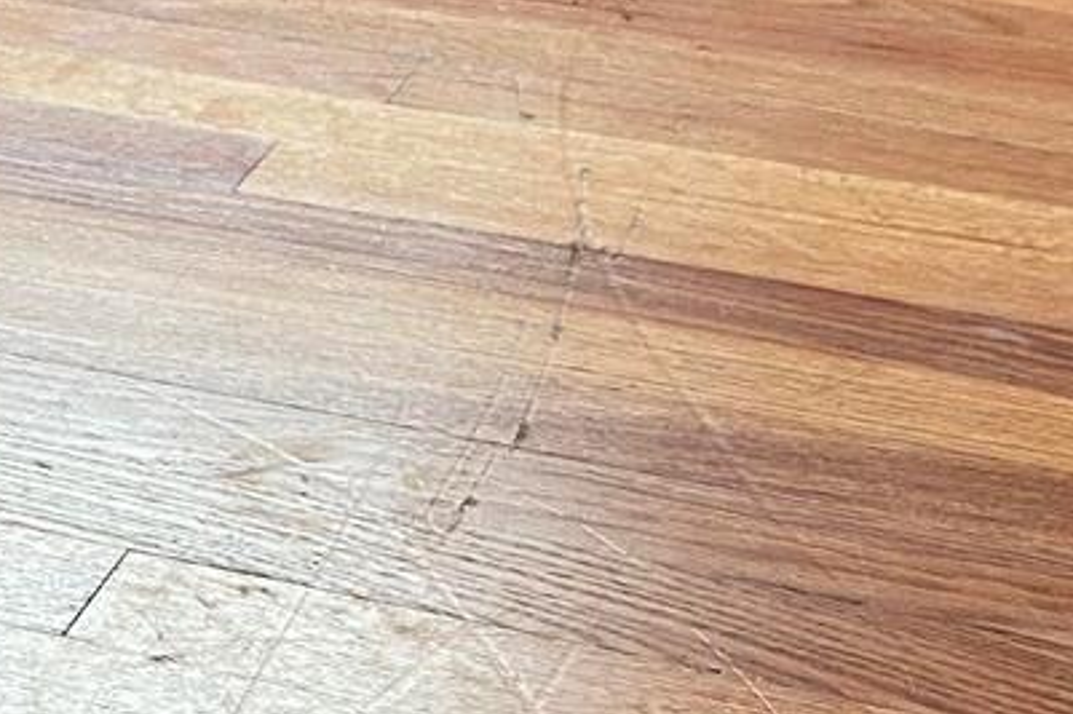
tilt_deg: -29.3
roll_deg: -0.7
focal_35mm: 108
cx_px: -337
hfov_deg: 17.7
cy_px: 652
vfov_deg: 12.6
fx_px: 3218
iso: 80
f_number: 1.8
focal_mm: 4.25
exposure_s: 1/60
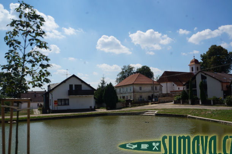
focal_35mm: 30
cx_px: 122
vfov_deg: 43.5
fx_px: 193
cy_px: 85
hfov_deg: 61.9
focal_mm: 18
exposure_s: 1/250
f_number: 16
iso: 200
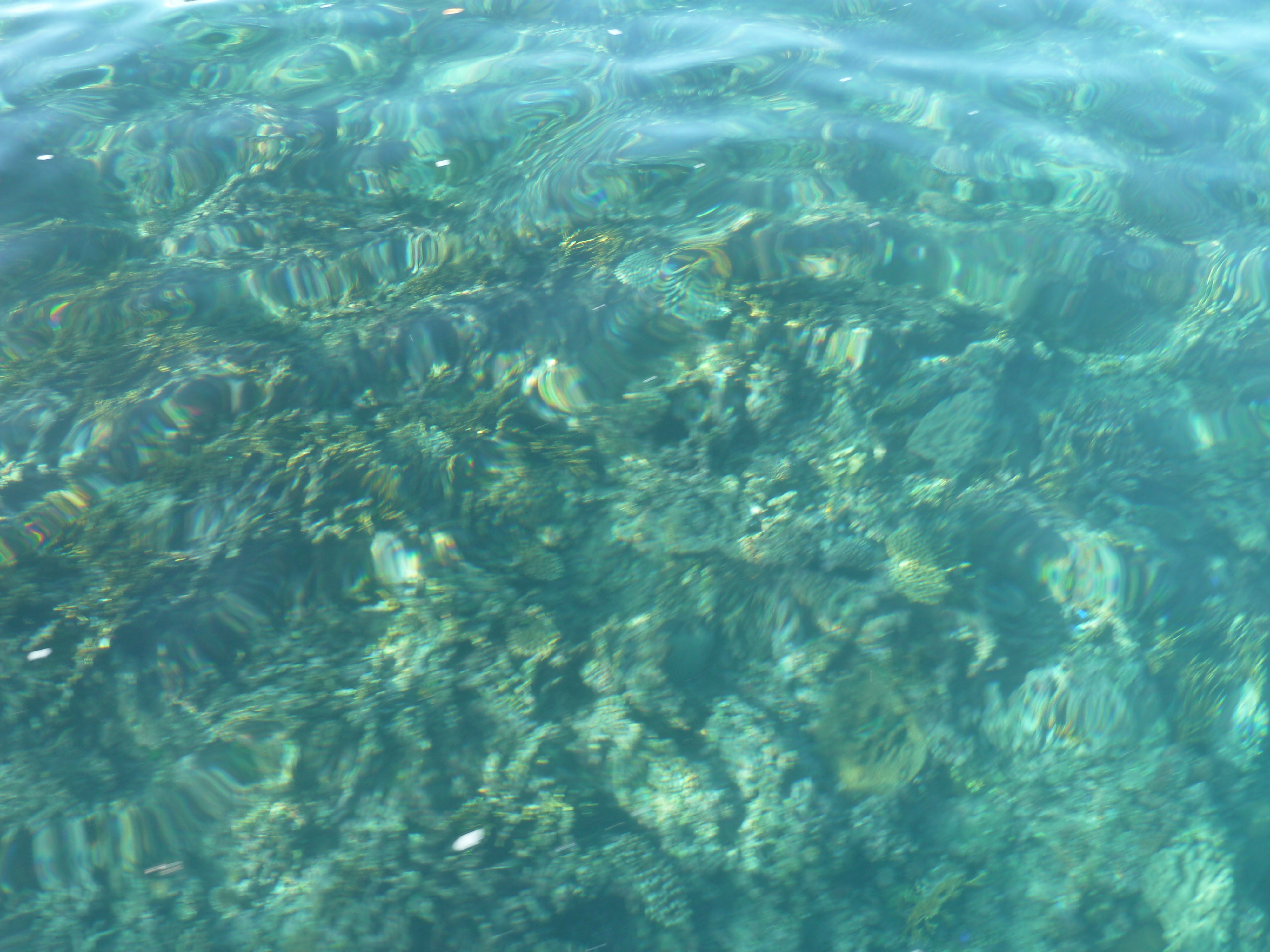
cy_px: 476
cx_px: 635
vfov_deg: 44.2
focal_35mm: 32
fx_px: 1174
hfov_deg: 56.8
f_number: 3.5
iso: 80
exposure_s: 1/60
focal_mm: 5.3
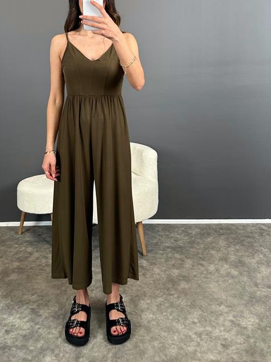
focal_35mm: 36
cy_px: 102
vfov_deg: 49.8
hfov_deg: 39.4
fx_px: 376
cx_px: 104
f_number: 1.78
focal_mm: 6.86
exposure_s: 1/121
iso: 160
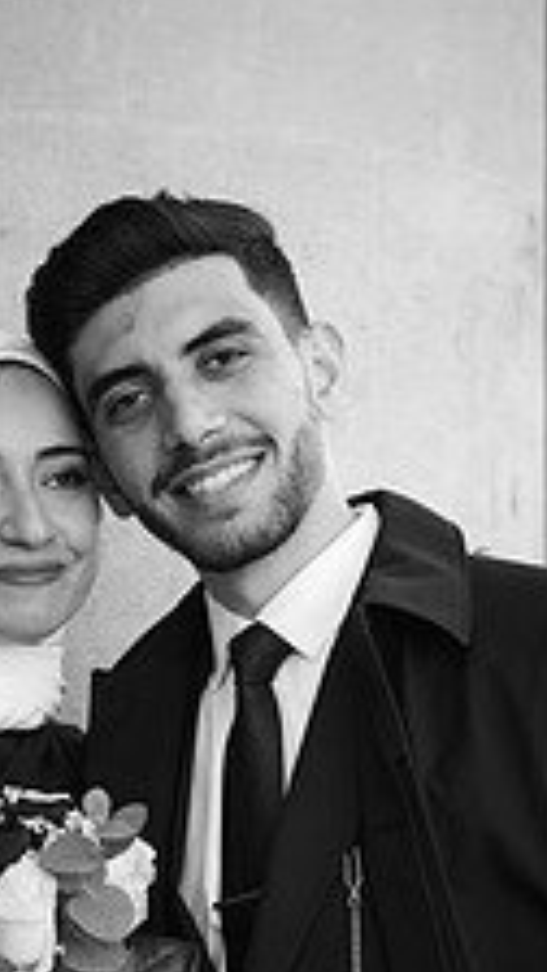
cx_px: 143
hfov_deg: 9.6
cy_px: 811
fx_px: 3249
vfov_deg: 16.9
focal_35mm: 126
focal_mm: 40
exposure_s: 1/640
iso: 200
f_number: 2.8
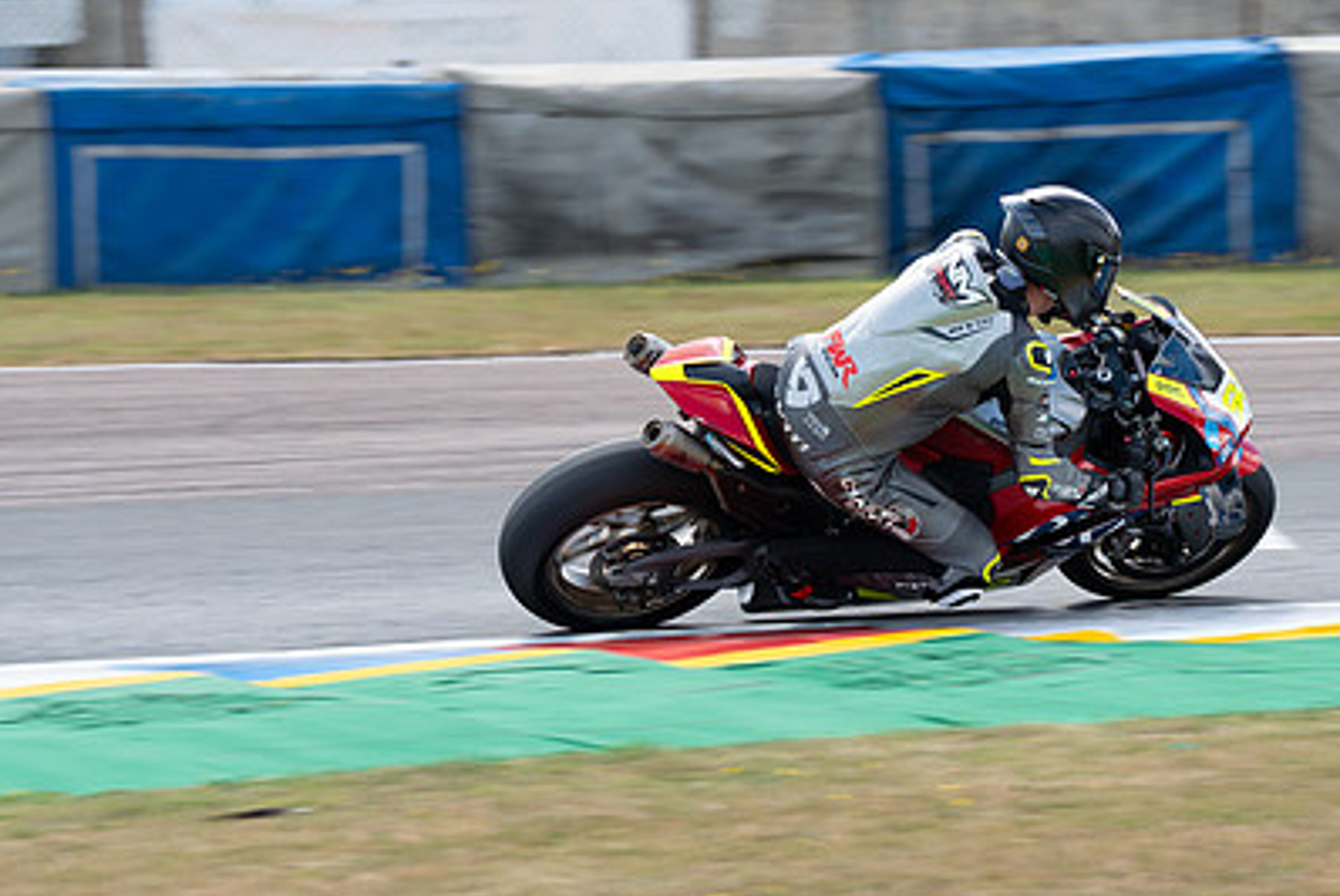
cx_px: 891
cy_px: 517
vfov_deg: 4.9
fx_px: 10392
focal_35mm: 279
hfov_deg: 7.4
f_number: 5.6
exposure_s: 1/400
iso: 250
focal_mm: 160
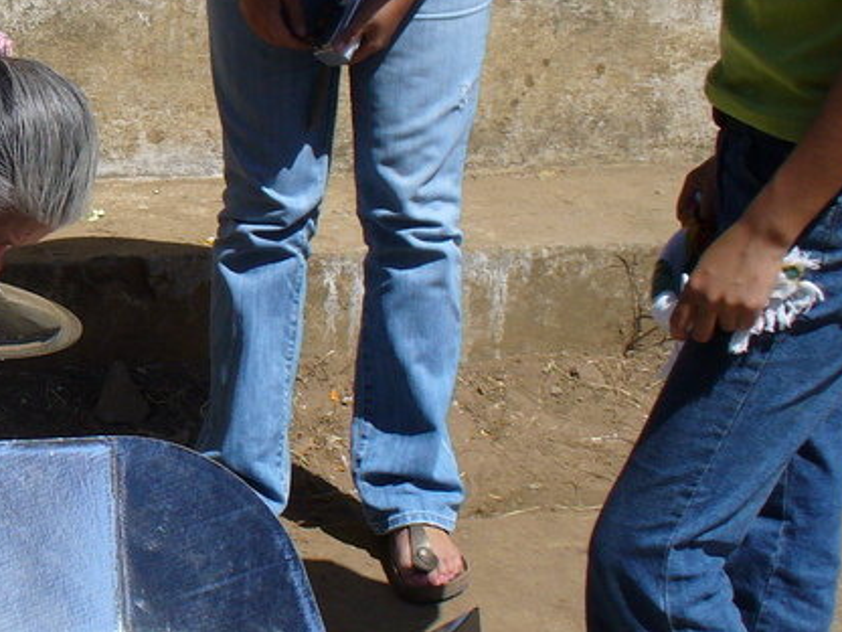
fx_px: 2213
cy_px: 213
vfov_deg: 16.2
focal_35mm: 91
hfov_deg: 20.4
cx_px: -109
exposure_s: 1/640
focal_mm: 6.1
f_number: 5.6
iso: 80
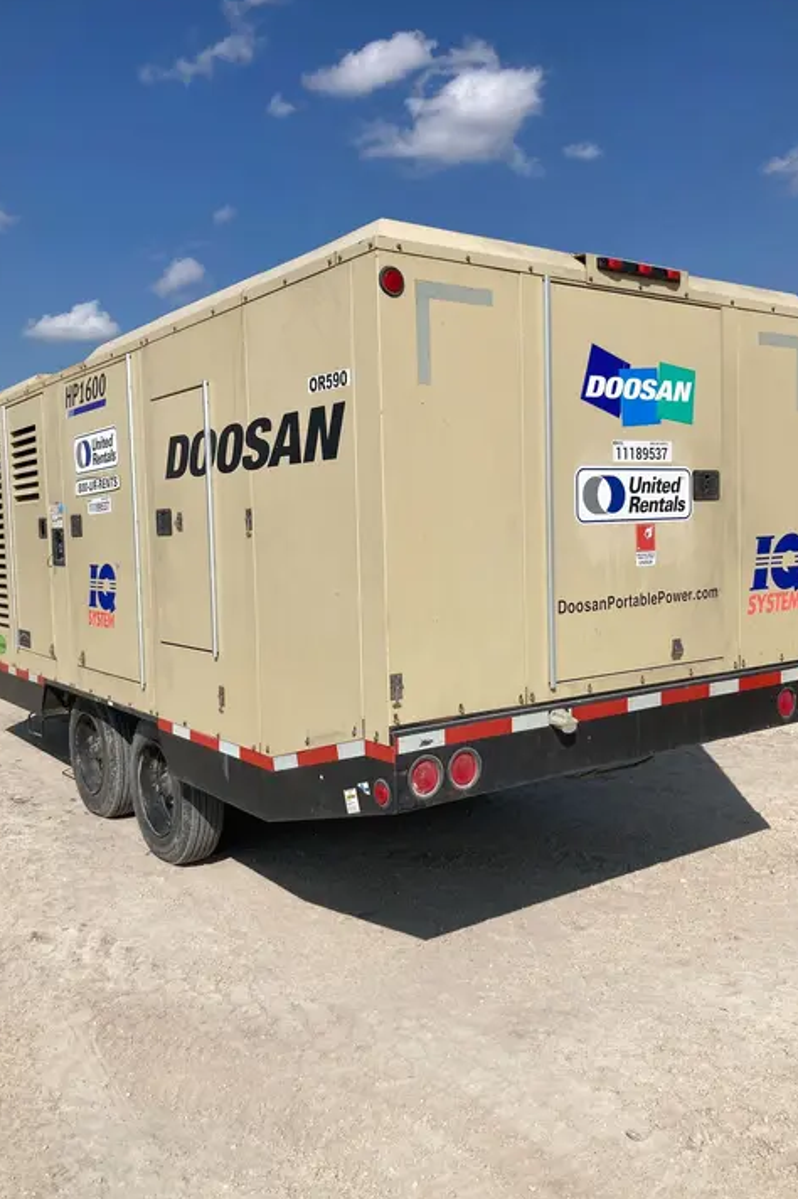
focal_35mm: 30
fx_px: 998
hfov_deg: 43.6
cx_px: 384
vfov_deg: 62.0
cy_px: 605
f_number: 1.8
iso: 25
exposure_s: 1/4808
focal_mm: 3.99
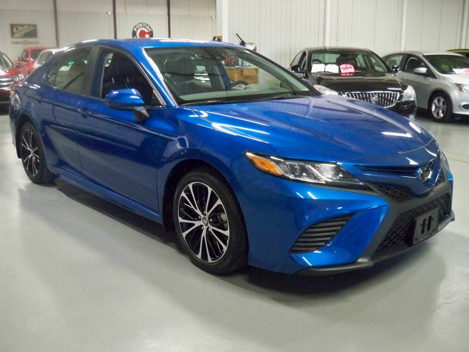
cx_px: 234
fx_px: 474
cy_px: 176
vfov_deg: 40.7
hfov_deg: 52.6
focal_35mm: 35
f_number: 3.1
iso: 1250
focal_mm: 6.3
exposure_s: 1/60
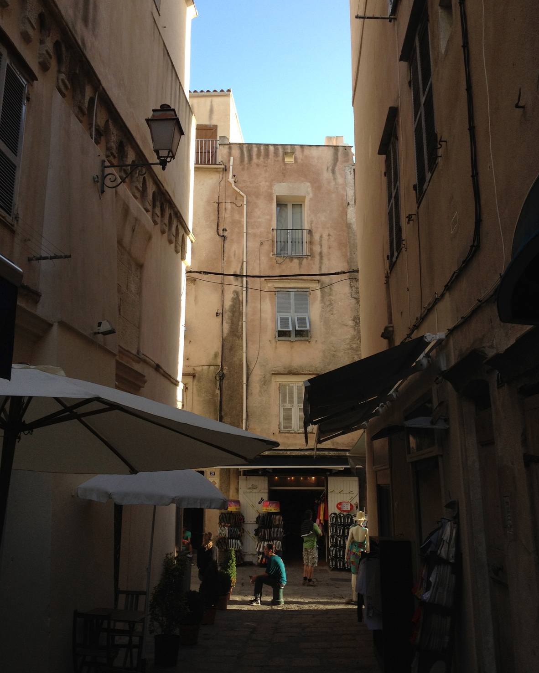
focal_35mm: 37
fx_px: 738
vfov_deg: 49.0
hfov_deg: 40.1
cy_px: 310
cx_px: 266
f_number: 2.4
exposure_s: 1/354
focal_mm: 4.28
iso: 64
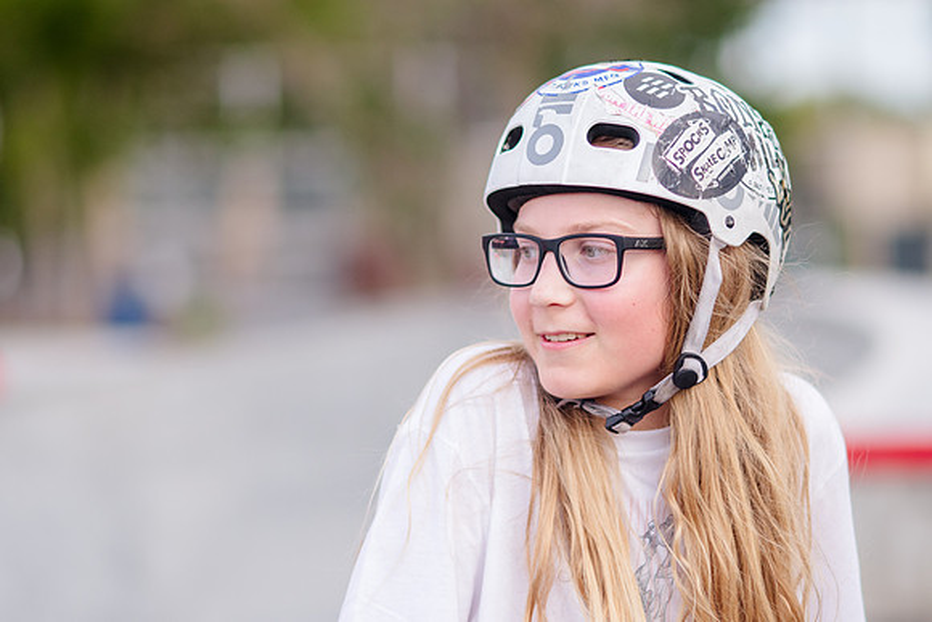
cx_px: 466
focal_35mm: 158
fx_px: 4078
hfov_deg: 13.0
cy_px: 311
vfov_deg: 8.7
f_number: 2
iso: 400
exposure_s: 1/2000
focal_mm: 105
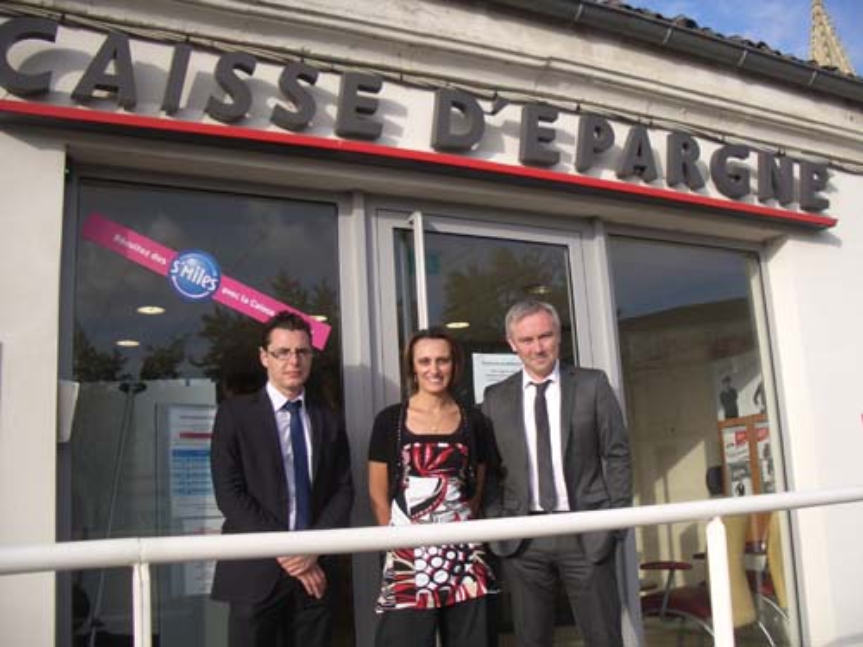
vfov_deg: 40.7
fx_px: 873
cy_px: 324
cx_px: 432
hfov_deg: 52.6
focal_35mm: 35
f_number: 2.6
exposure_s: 1/640
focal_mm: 5.8
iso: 80
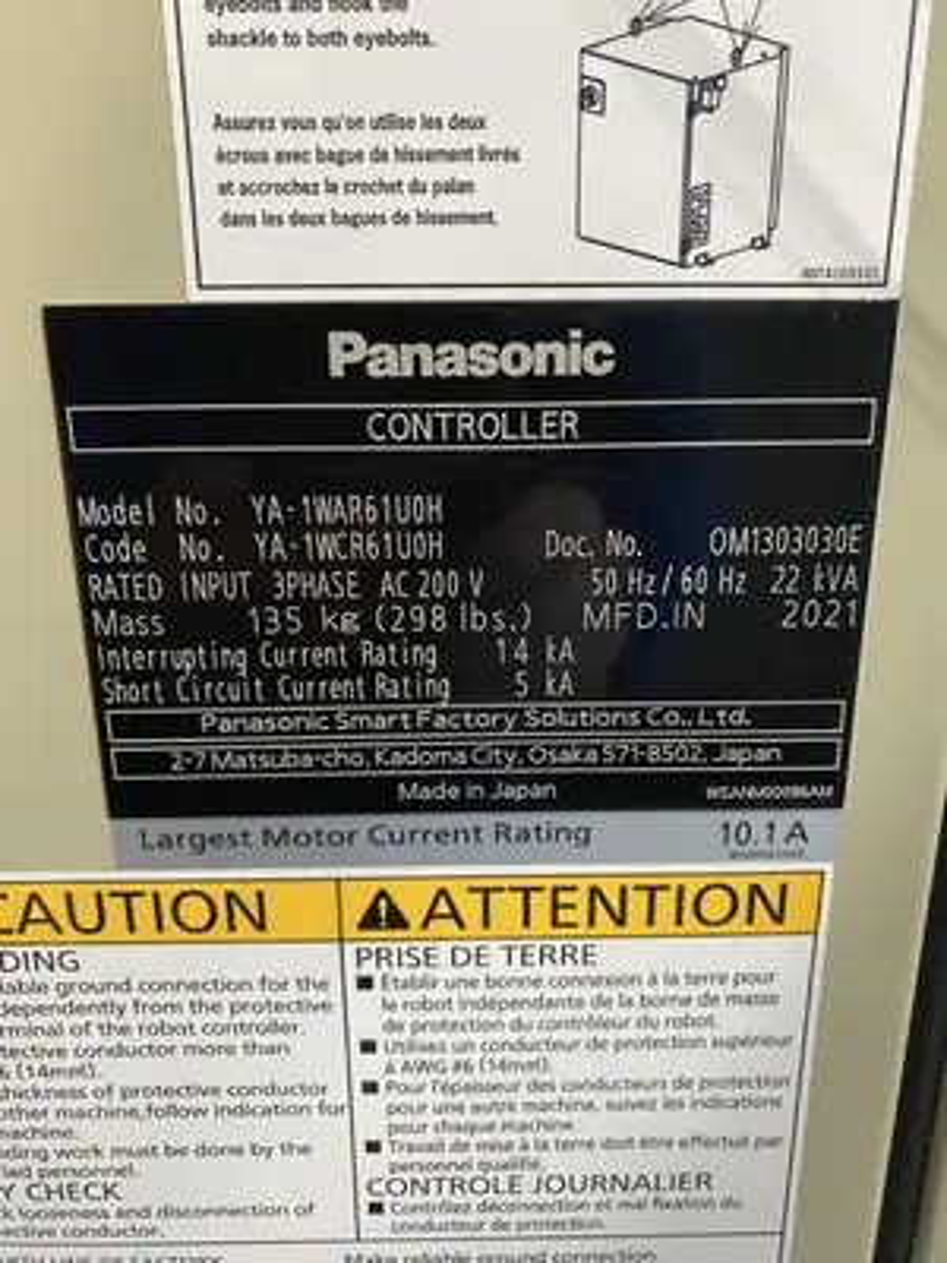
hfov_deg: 53.1
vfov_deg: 67.3
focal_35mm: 26
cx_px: 474
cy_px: 632
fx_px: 948
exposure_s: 1/30
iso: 400
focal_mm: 4.2
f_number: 1.8
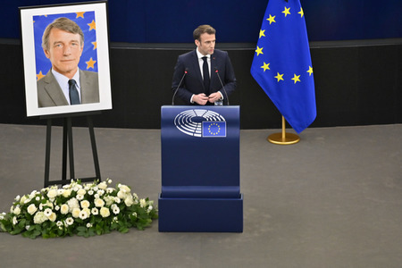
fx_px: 2233
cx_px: 201
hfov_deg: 10.3
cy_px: 134
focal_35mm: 200
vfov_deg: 6.9
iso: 1250
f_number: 2.8
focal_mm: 200
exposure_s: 1/400
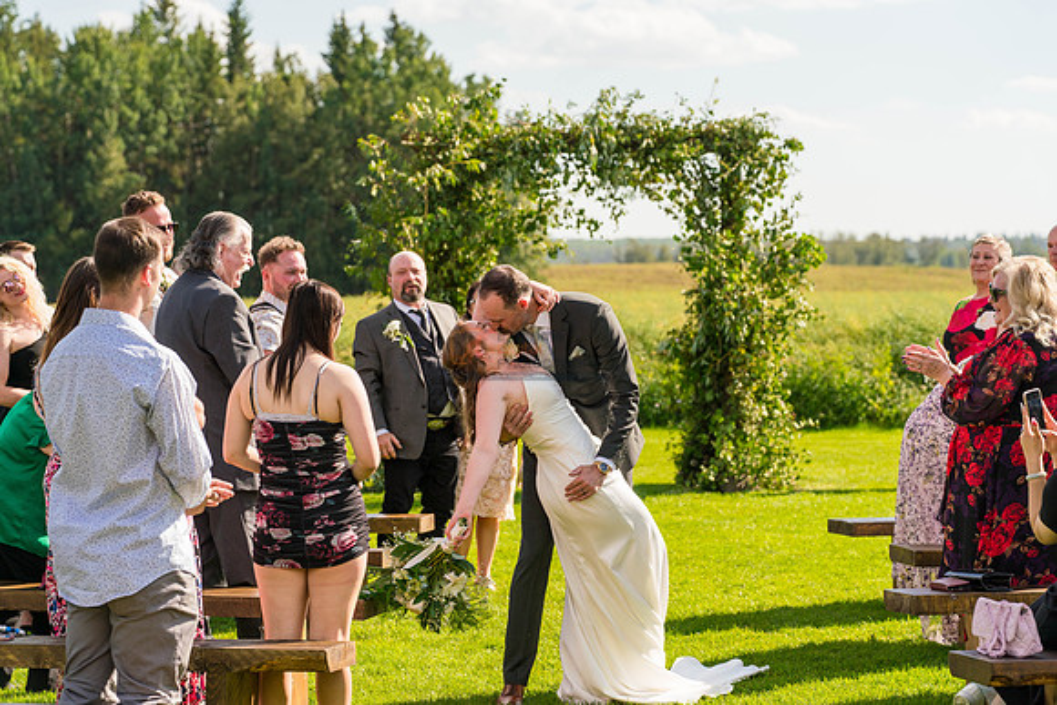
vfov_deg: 14.9
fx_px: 2702
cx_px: 528
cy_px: 352
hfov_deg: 22.1
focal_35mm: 92
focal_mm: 92
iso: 400
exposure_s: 1/1600
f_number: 4.5
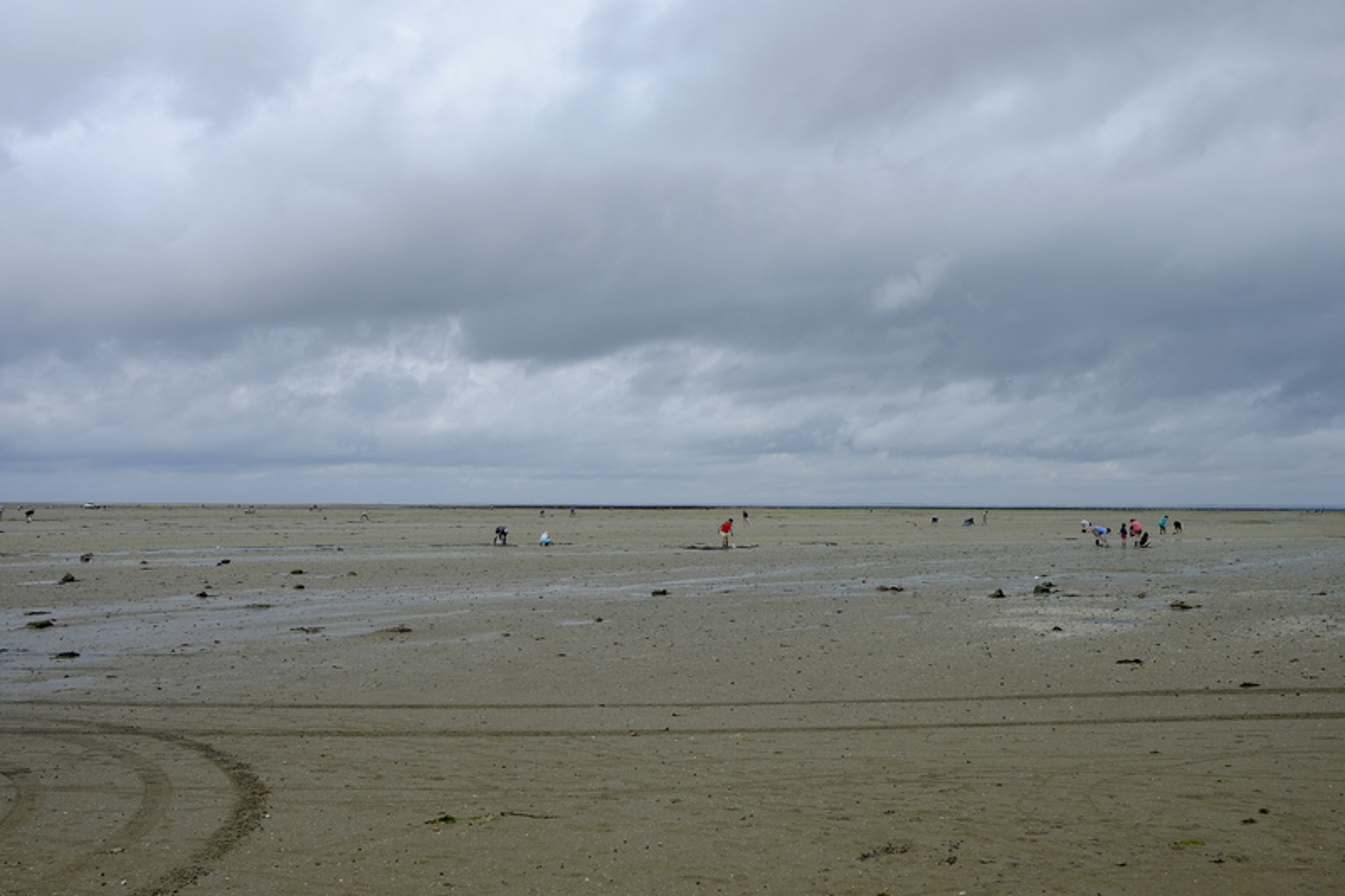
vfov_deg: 37.8
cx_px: 672
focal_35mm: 35
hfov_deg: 54.4
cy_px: 448
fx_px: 1307
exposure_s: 1/300
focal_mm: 23
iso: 400
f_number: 8
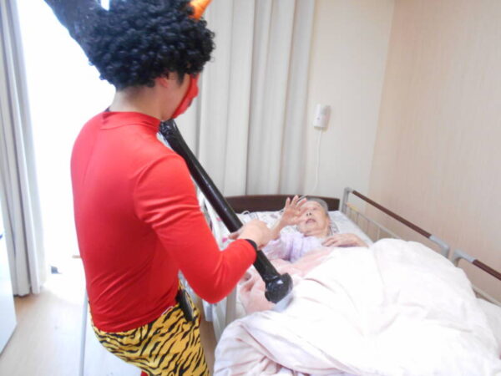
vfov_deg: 53.1
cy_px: 188
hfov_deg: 67.3
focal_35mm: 26
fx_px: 376
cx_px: 250
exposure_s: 1/15
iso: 400
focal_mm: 4.6
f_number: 3.2
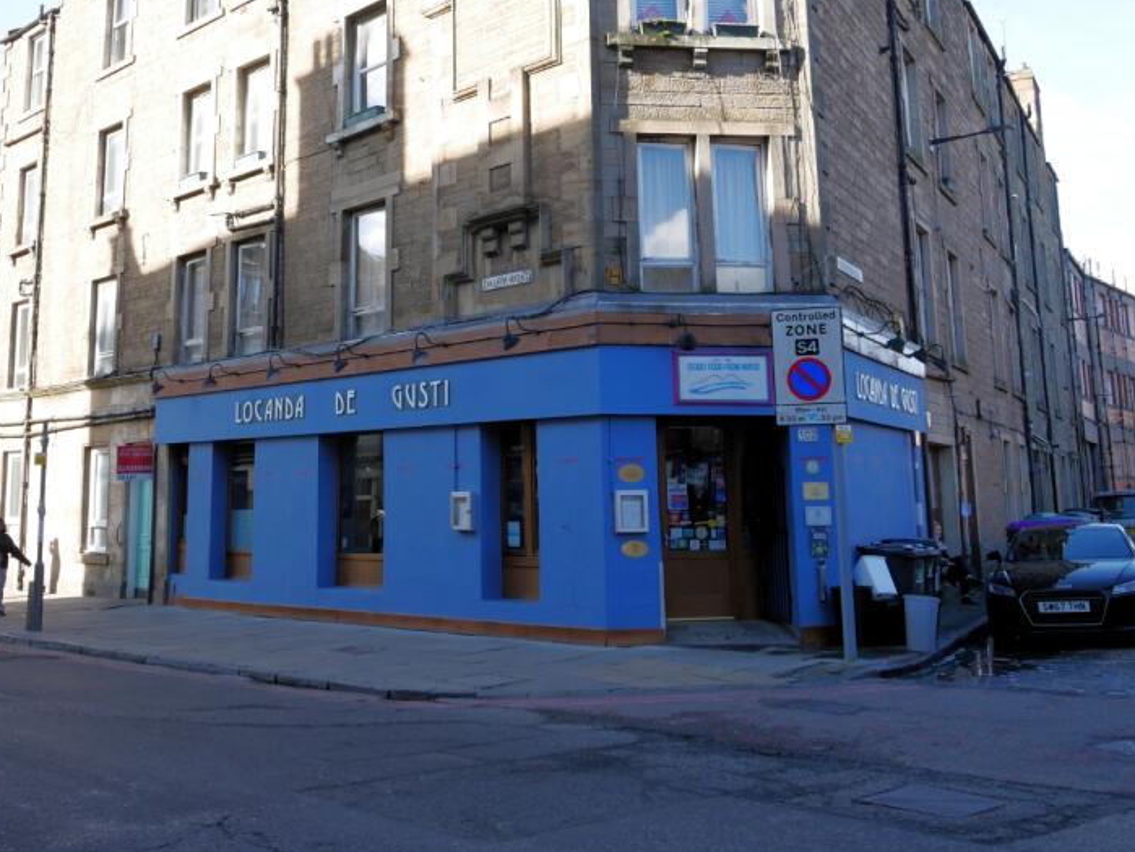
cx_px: 500
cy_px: 249
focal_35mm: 41
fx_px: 1345
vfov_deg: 34.7
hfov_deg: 45.7
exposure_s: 1/160
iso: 200
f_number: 5
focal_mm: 14
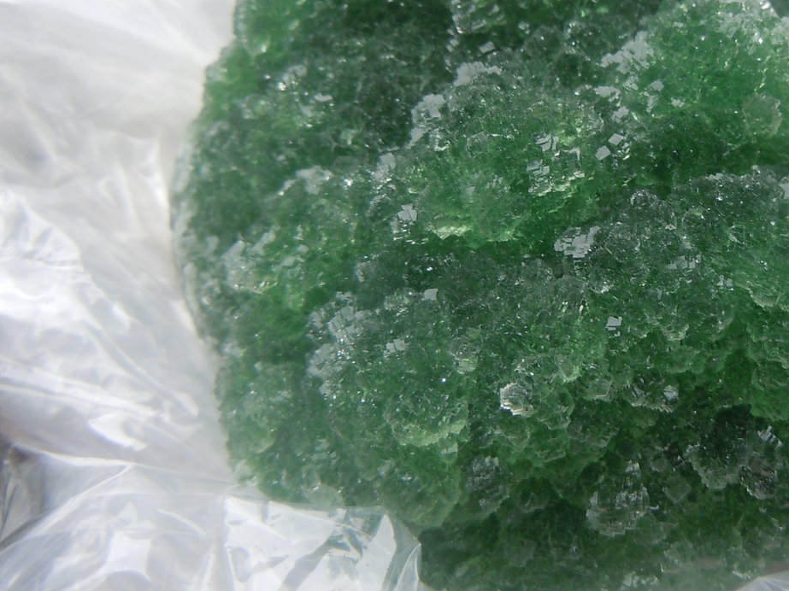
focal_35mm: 52
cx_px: 568
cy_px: 213
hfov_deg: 36.2
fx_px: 1185
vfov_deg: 27.9
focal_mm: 5.4
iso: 100
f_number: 3.5
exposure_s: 1/100
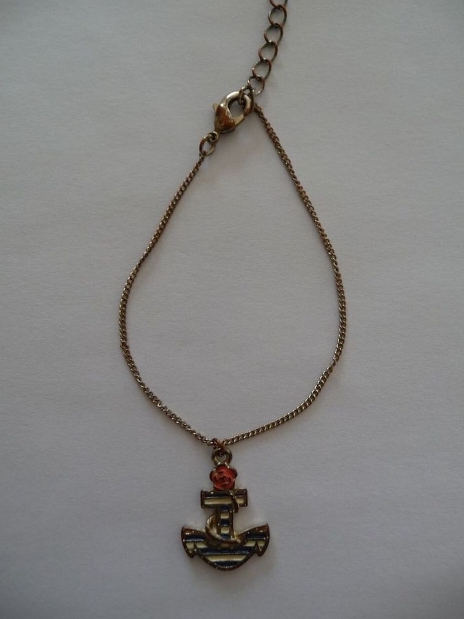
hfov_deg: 46.8
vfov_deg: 59.9
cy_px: 298
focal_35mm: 30
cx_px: 222
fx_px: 536
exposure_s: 1/30
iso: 160
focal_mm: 4.7
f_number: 3.3
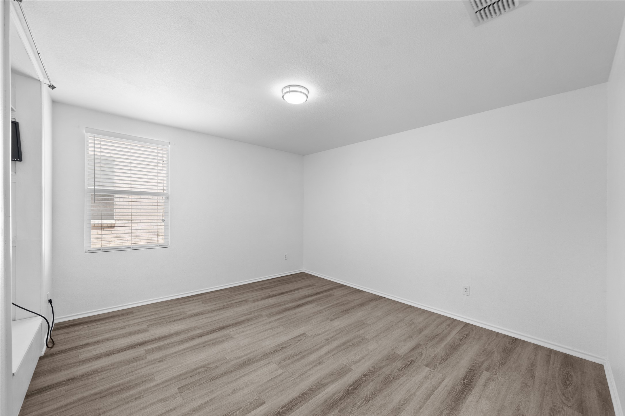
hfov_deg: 108.3
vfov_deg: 85.4
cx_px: 312
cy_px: 208
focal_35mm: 13
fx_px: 226
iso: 200
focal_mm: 13
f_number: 8
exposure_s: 1.3
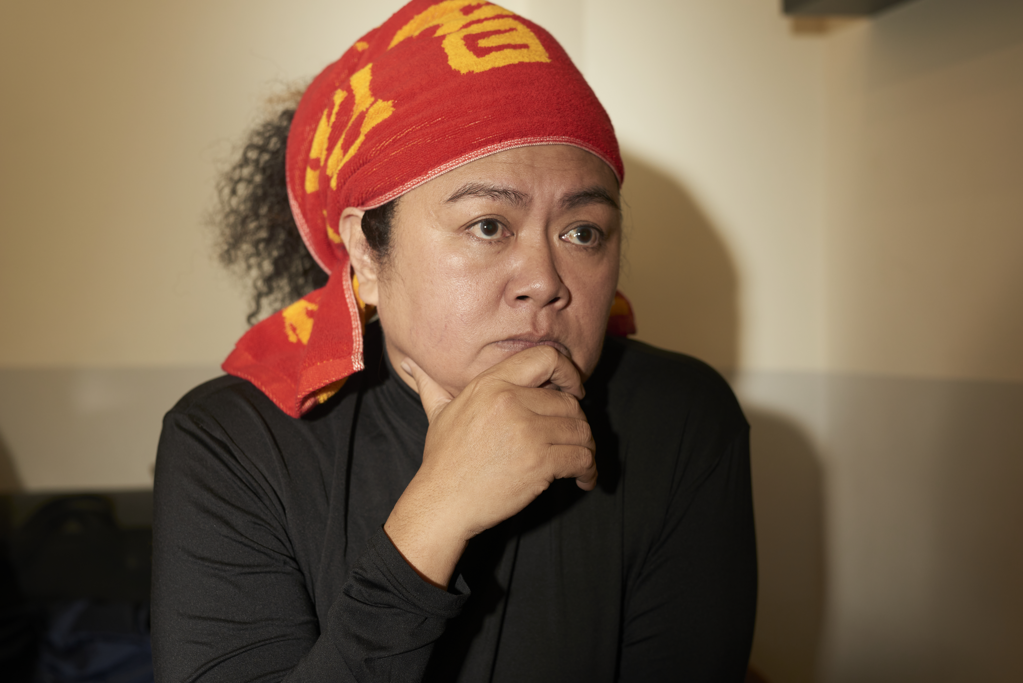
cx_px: 512
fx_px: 1421
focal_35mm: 50
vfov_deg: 27.0
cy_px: 342
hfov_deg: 39.6
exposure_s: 1/200
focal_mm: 50
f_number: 4
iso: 200
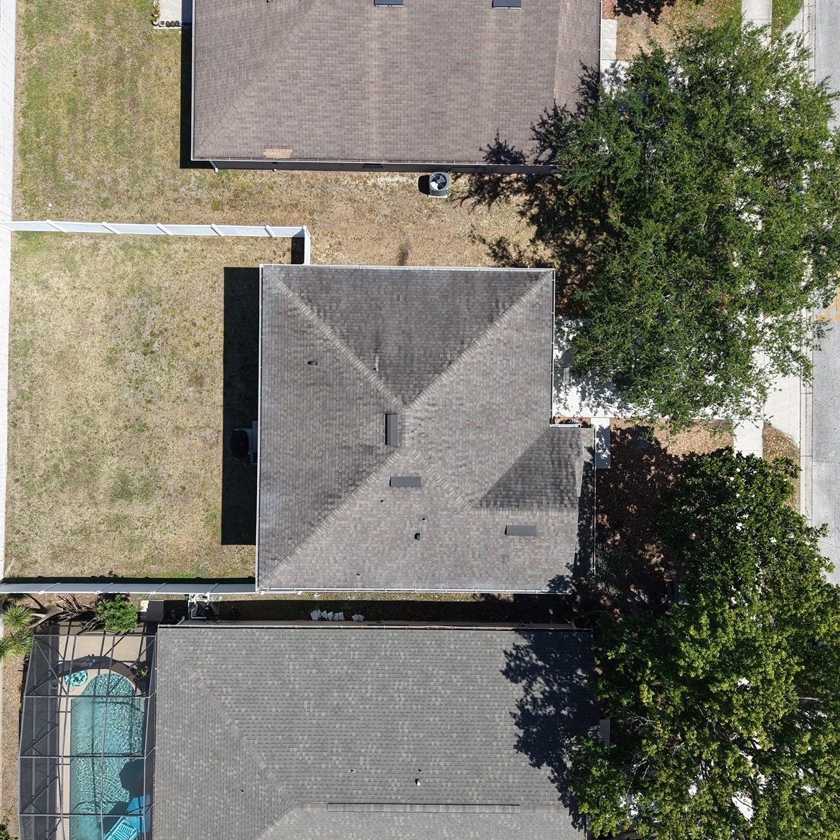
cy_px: 418
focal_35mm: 29
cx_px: 416
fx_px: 796
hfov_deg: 55.6
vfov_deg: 55.6
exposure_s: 1/3200
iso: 140
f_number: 1.8
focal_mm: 8.67
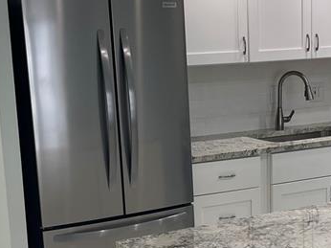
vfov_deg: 19.7
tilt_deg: -10.6
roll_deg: +2.3
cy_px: 184
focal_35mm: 74
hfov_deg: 26.2
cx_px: 220
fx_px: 707
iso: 50
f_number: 1.6
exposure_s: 1/120
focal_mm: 5.1
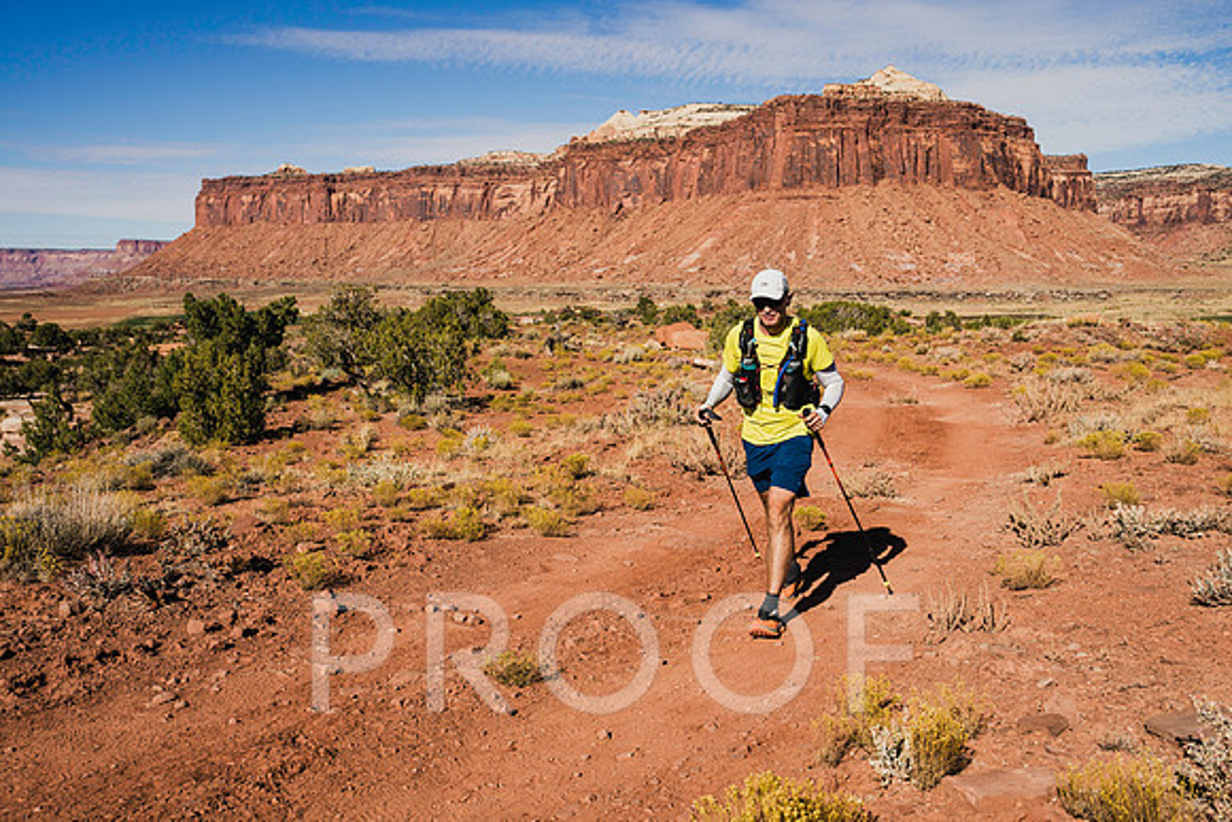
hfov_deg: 58.7
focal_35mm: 32
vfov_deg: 41.1
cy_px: 411
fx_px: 1095
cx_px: 616
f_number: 5
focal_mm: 32
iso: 100
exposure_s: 1/1000
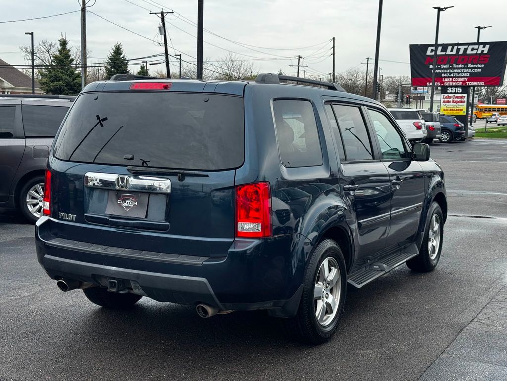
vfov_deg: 30.3
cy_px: 190
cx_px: 254
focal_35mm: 48
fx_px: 703
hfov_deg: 39.7
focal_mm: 6.76
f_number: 1.78
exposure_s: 1/1339
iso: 64
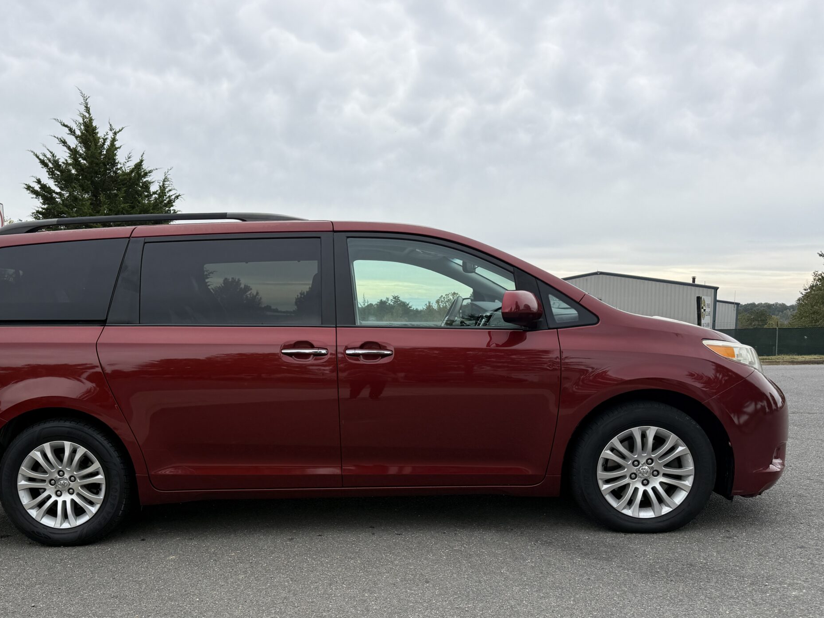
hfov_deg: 54.8
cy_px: 395
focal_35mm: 33
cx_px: 316
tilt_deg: -4.7
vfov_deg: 42.5
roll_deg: +0.0
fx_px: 785
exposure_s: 1/2370
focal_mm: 6.76
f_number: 1.78
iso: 80
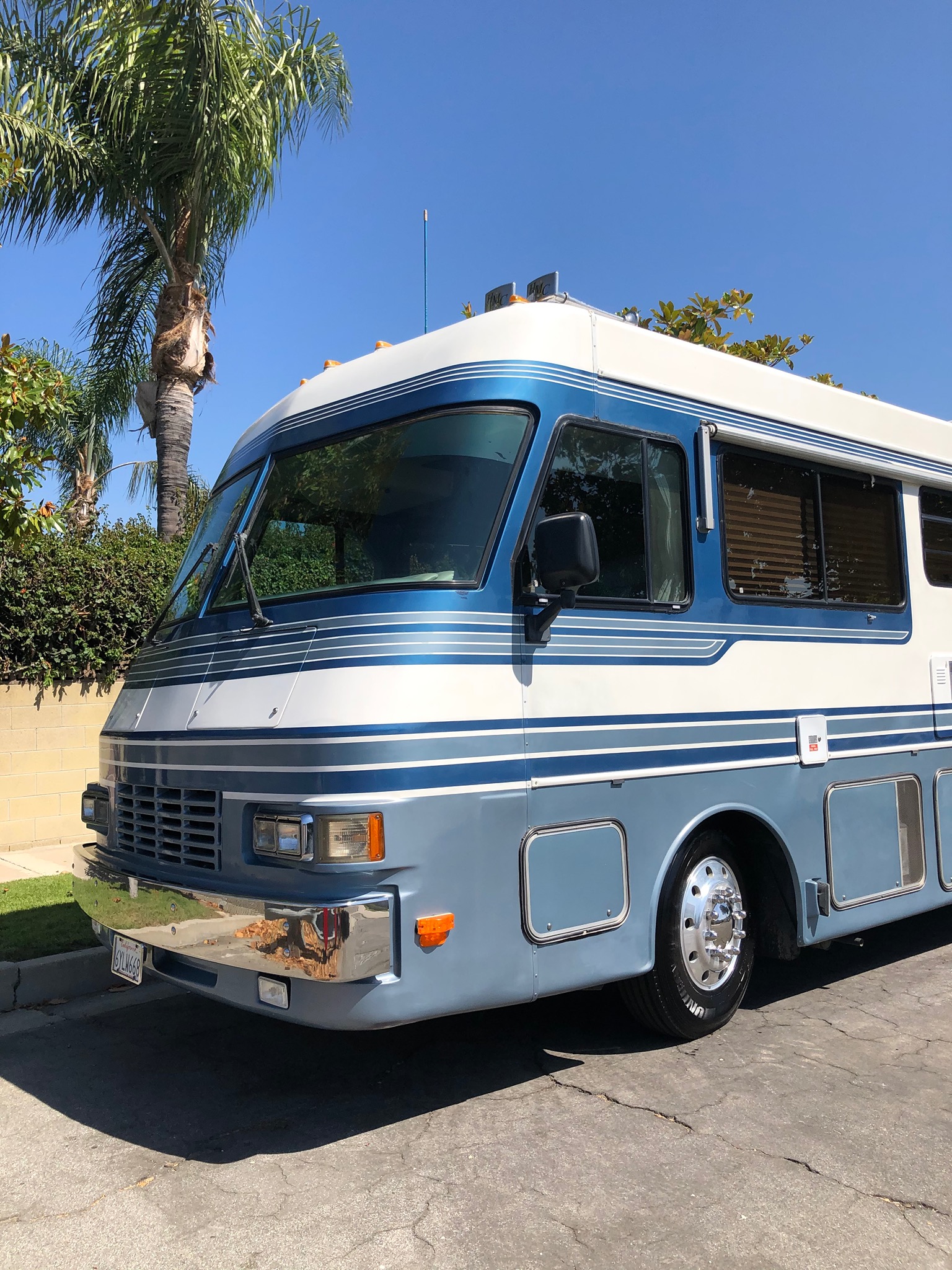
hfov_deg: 49.7
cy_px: 635
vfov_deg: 63.4
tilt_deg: +3.5
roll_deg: +0.8
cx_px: 476
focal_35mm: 28
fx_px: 1027
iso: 20
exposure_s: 1/2525
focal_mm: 4
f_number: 1.8
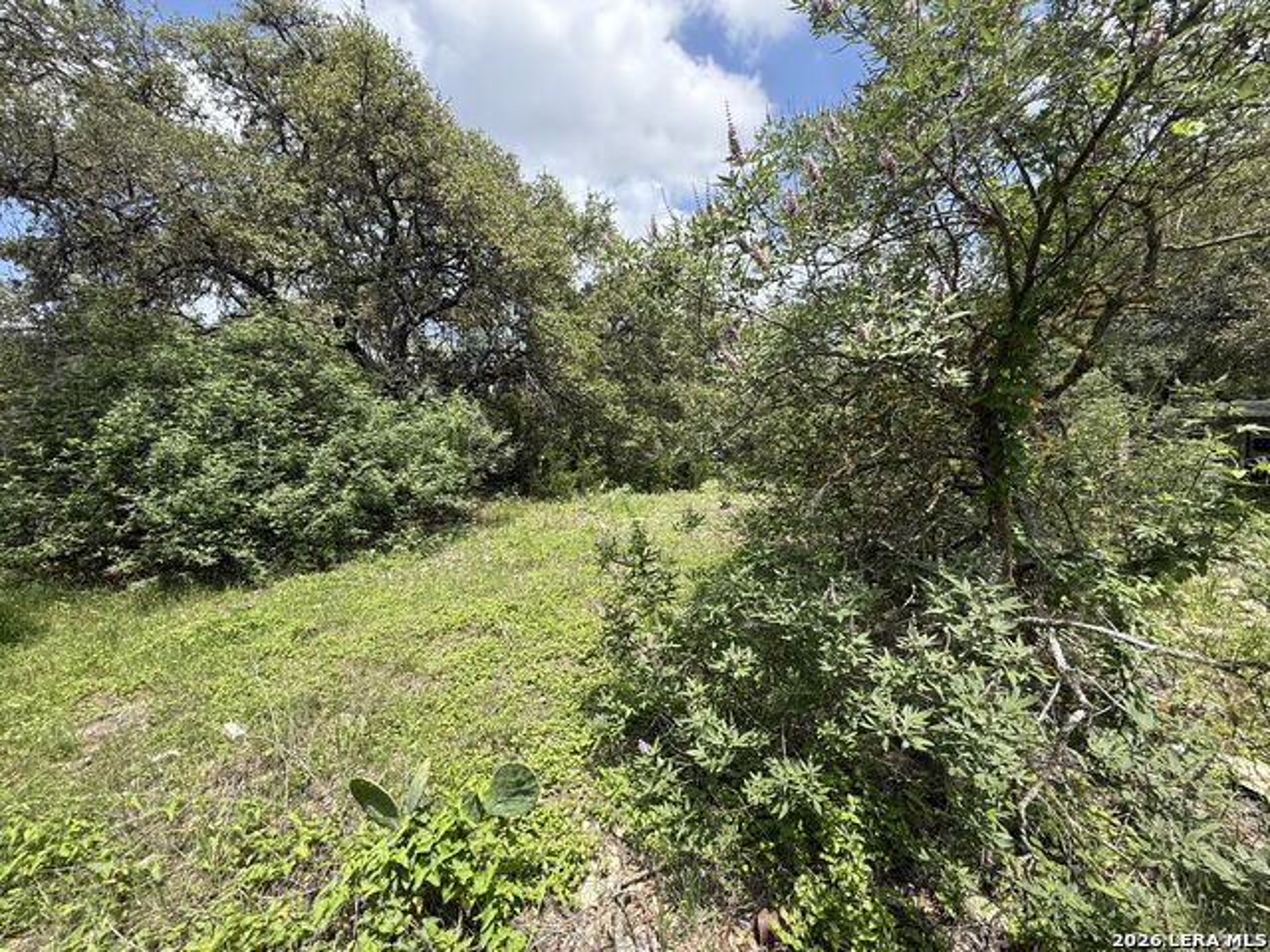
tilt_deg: -4.4
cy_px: 476
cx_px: 635
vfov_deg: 85.7
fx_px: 514
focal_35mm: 14
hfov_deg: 102.1
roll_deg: +5.8
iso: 50
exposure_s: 1/1001
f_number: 2.2
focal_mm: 2.22
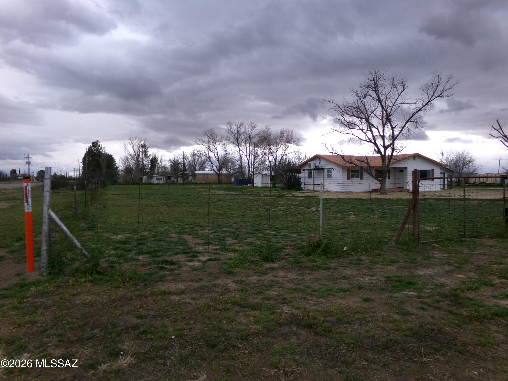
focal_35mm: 24
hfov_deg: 71.6
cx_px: 254
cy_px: 190
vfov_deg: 56.8
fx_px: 352
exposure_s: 1/75
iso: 100
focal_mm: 4.3
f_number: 11.07
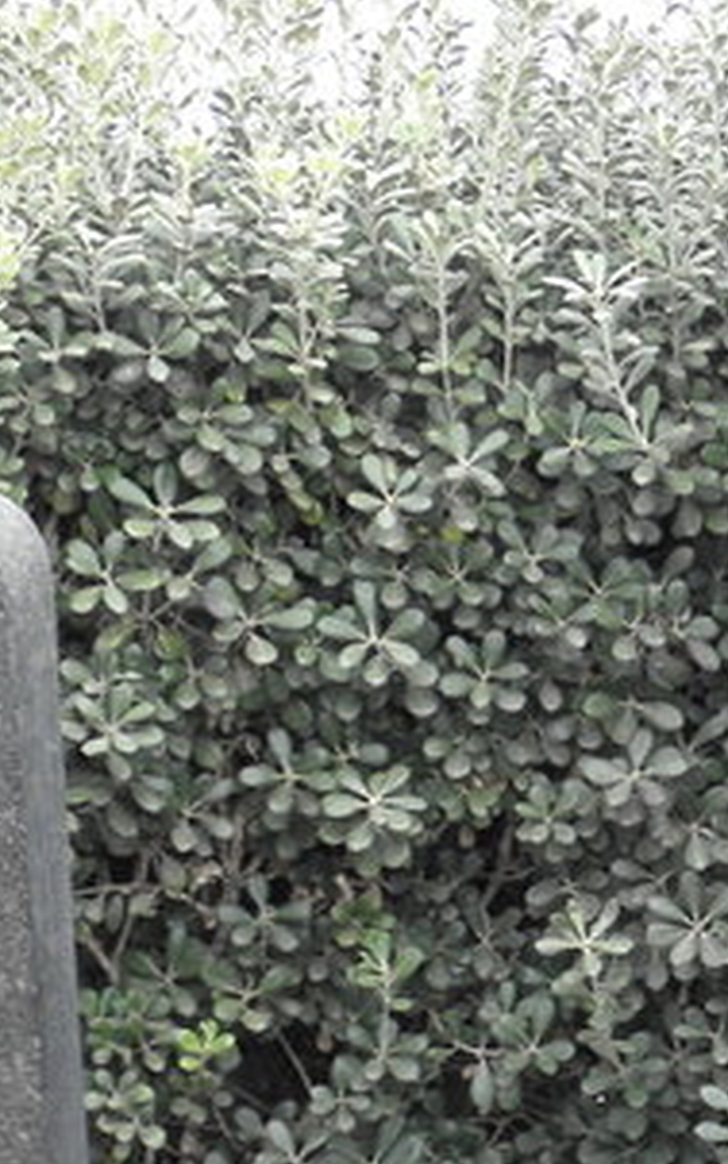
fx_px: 2315
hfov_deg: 17.8
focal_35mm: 73
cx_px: 458
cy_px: 910
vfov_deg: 27.7
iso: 64
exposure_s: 1/60
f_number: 3.2
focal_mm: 4.6
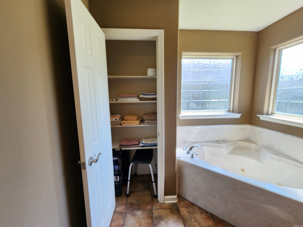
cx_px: 152
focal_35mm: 13
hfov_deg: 106.2
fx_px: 114
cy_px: 114
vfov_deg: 89.9
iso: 64
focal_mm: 2.2
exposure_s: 1/60
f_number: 2.2
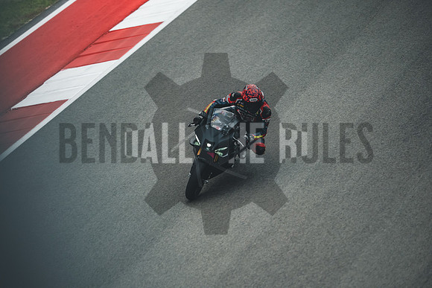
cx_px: 216
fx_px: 3601
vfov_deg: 4.6
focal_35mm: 300
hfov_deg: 6.9
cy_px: 144
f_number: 2
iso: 1250
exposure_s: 1/1250
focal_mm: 200
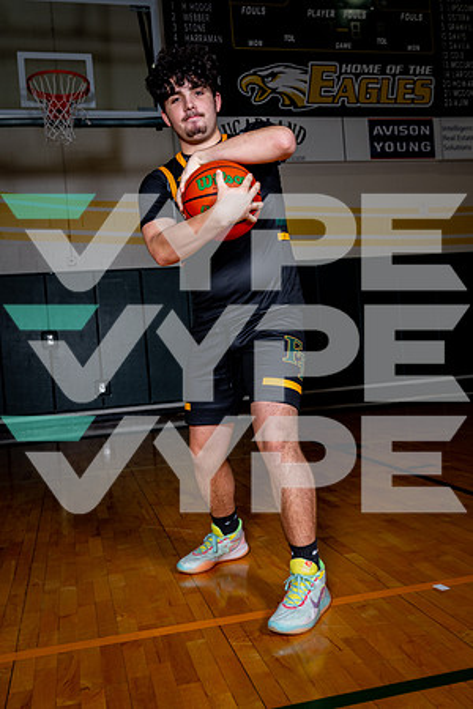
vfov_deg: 55.8
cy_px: 354
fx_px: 670
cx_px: 236
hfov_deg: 38.9
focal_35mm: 34
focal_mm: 34
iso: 250
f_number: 8
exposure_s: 1/250
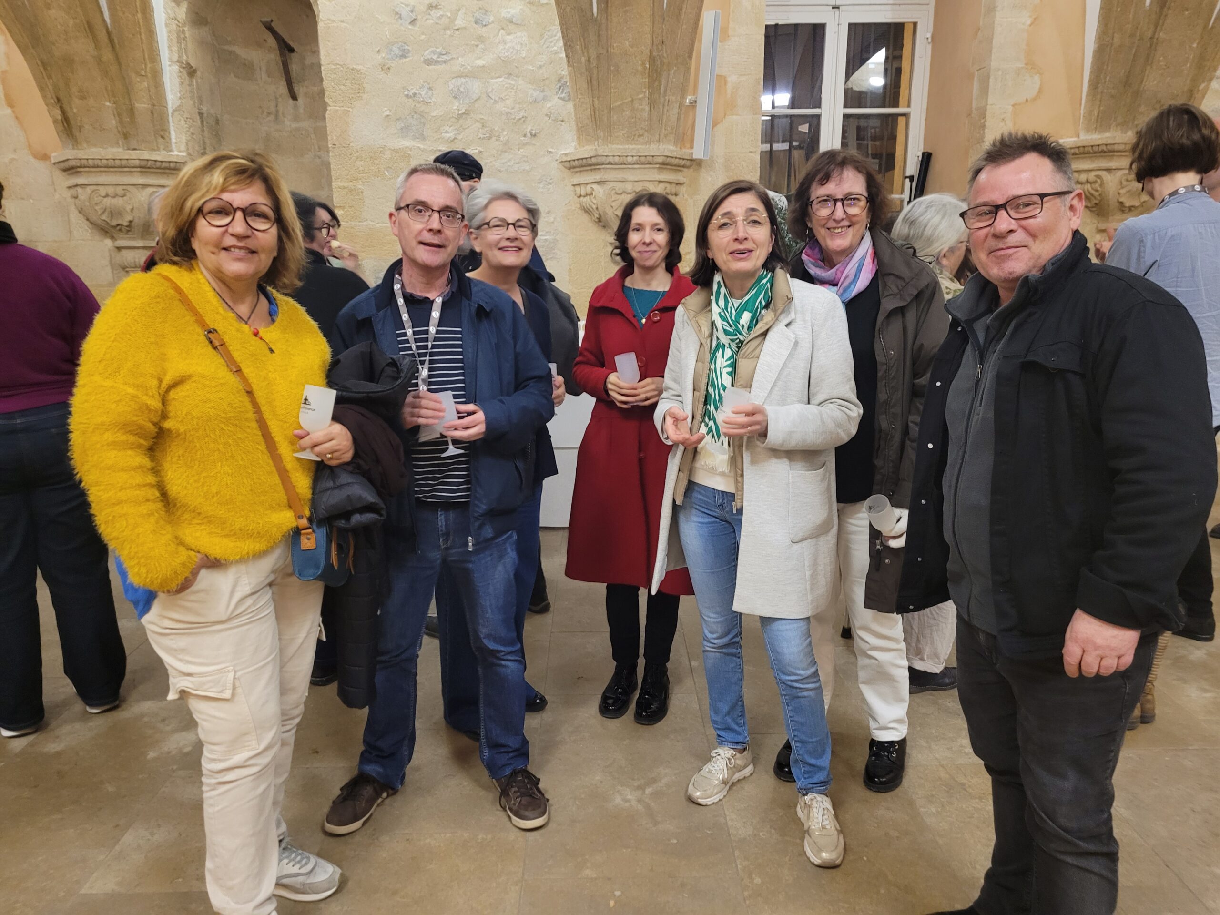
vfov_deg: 53.1
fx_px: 916
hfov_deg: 67.3
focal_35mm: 26
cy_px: 458
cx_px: 610
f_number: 1.8
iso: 500
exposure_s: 1/33
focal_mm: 5.4
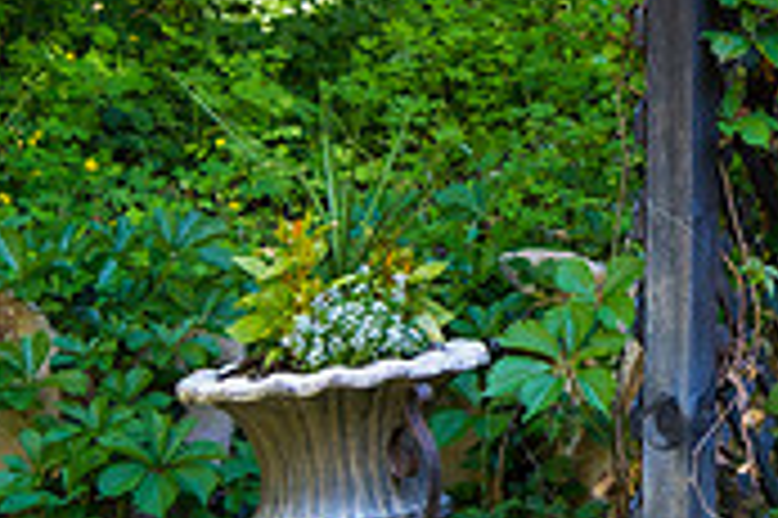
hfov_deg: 10.2
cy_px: -80
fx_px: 4275
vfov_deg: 6.9
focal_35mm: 198
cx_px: 933
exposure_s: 1/160
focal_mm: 50
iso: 500
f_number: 4
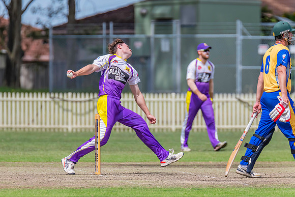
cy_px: 97
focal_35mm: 582
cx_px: 123
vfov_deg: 2.4
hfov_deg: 3.5
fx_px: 4768
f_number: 6.3
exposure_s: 1/2500
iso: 800
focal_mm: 500
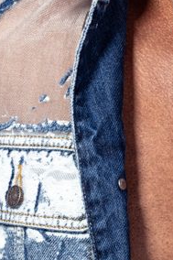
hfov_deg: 2.2
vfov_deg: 3.3
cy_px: -51
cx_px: 300
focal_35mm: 617
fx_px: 4453
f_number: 16
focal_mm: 175
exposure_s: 1/200
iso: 320
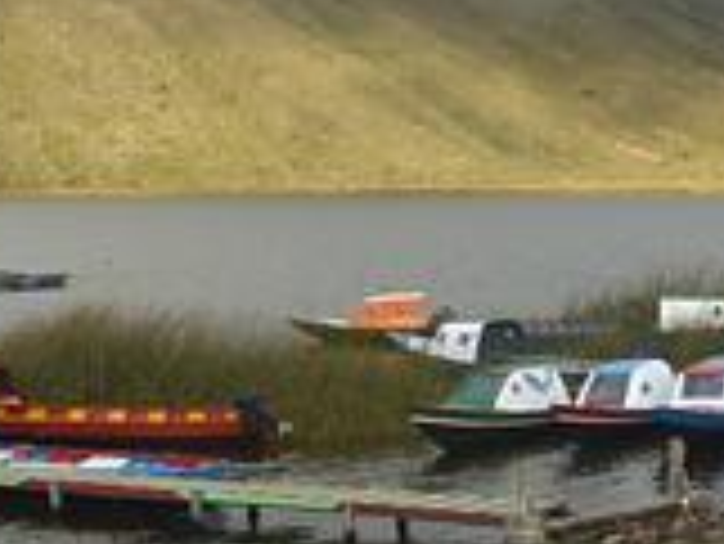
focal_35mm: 106
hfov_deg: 17.6
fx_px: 2219
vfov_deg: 13.9
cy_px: 162
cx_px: 893
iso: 100
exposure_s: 1/200
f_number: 4
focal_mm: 6.8
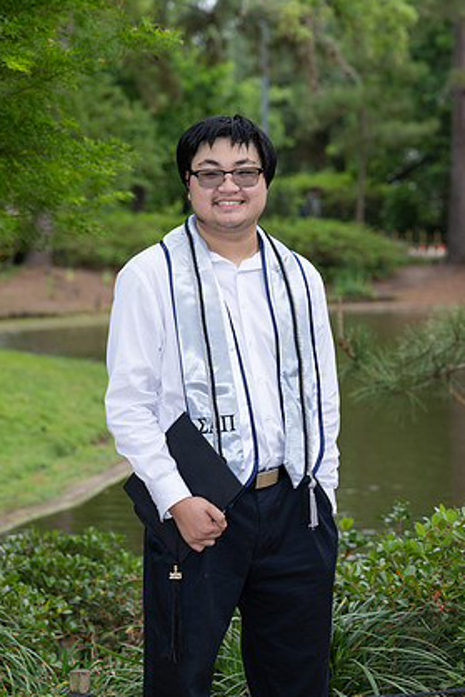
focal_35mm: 113
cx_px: 243
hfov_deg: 12.1
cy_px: 360
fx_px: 2187
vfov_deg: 18.1
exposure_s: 1/200
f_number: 5.6
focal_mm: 105
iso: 200
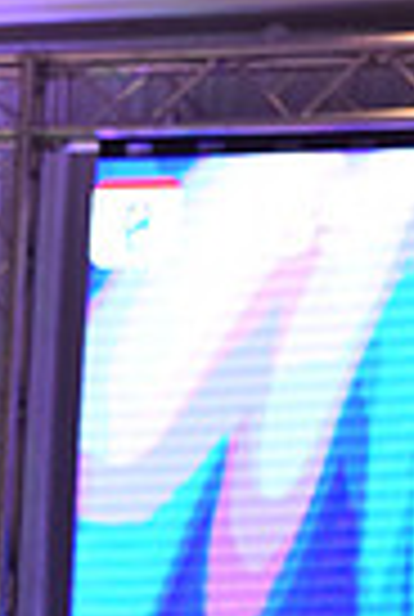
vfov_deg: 6.3
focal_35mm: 317
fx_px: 5440
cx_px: -452
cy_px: 1219
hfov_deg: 4.3
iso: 2500
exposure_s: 1/320
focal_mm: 75
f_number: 6.3
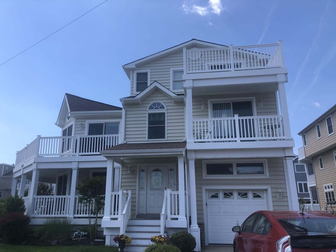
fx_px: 272
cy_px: 126
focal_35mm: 28
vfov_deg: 49.7
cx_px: 168
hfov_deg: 63.4
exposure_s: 1/1143
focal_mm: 3.99
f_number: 1.8
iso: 20
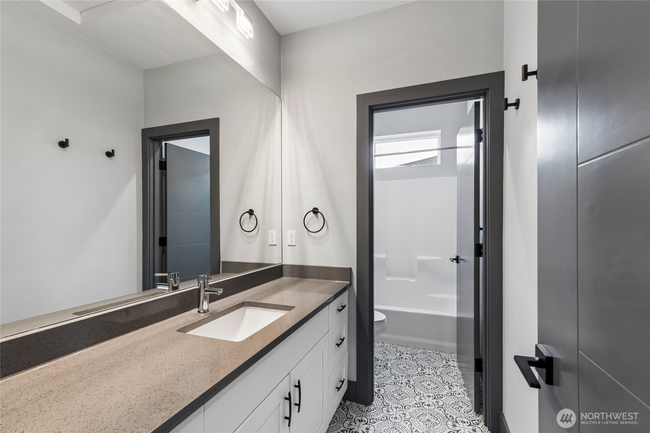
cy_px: 216
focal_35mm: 15
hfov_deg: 100.4
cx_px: 325
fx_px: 271
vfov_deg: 77.3
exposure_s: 1/5
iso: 250
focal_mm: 10
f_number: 9
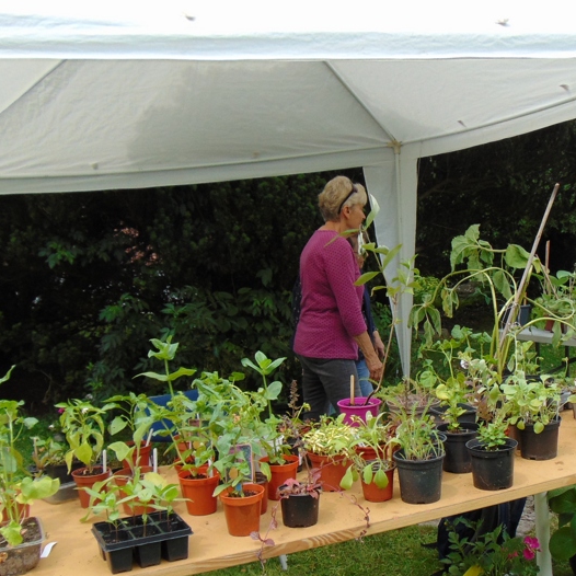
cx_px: 357
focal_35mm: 43
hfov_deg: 38.9
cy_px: 366
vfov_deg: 38.9
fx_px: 810
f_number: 3
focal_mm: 4.5
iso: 80
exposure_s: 1/500
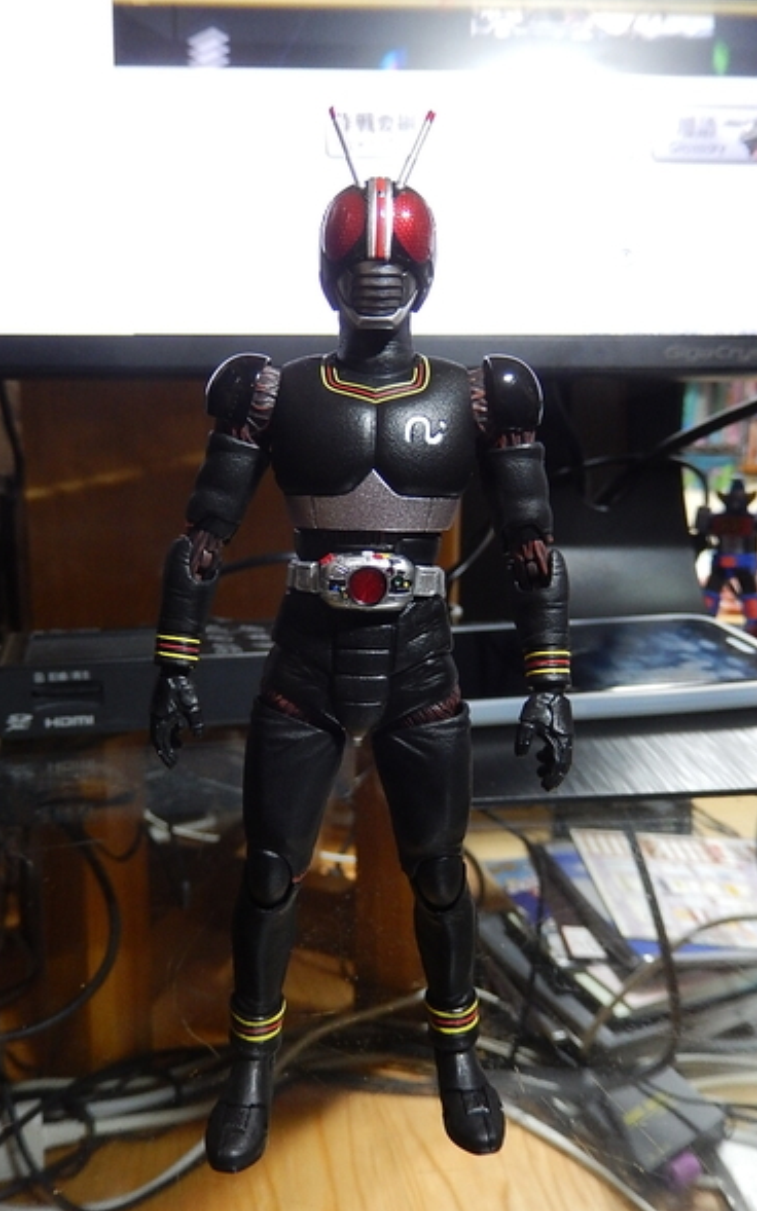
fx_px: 891
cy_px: 609
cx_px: 317
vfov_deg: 68.4
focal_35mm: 27
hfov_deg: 45.8
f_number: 3.4
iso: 400
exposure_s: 1/10
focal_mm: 4.5
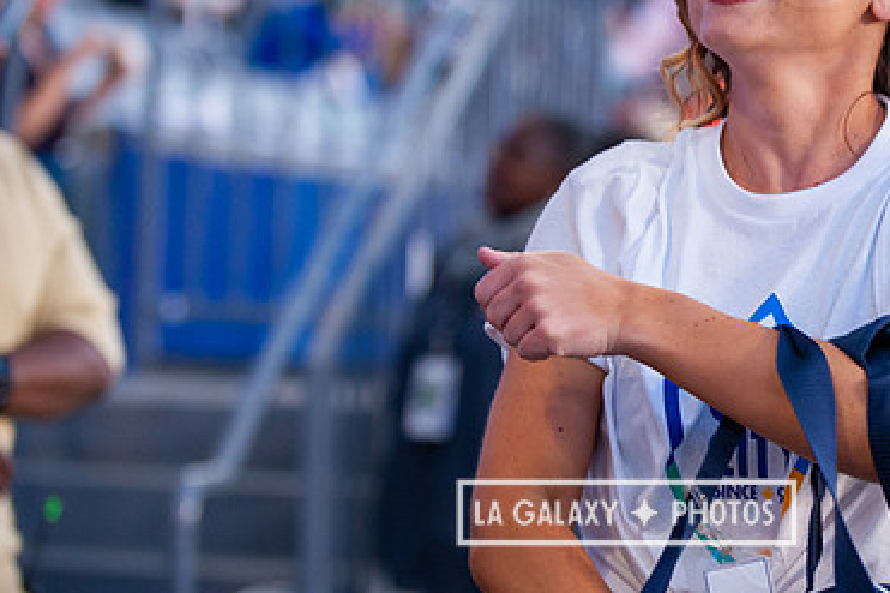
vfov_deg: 9.0
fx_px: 3781
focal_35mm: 153
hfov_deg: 13.4
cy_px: 215
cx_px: 721
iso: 1600
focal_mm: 86
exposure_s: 1/640
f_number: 2.8
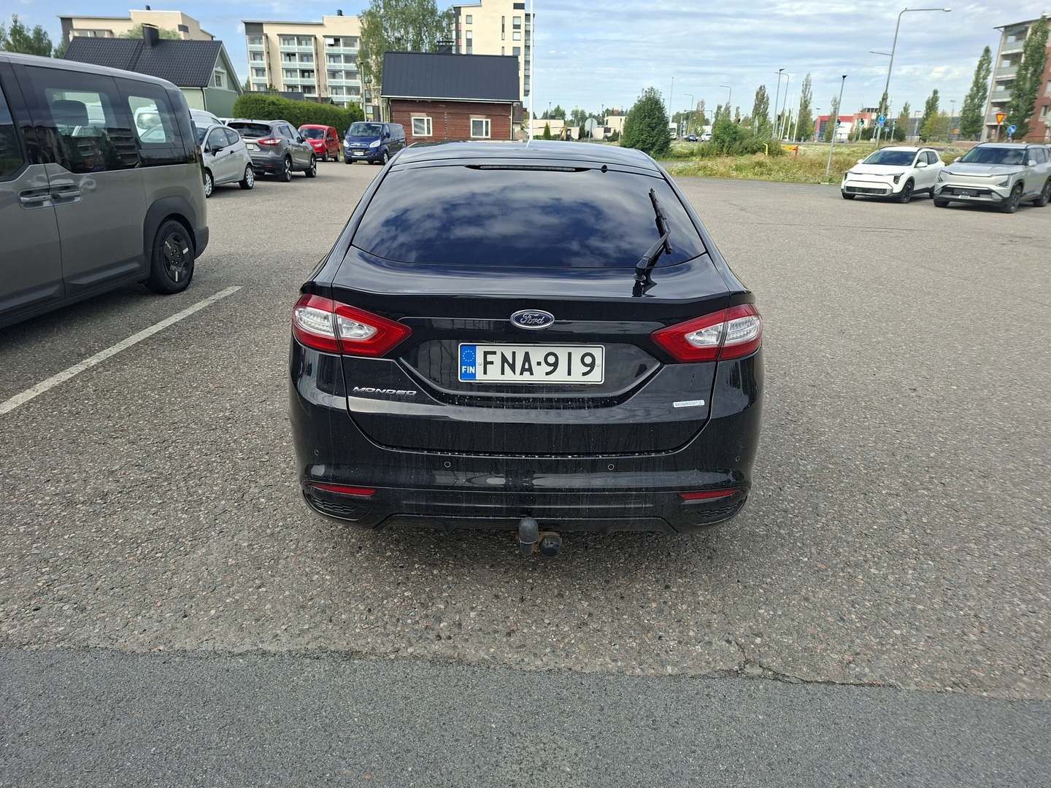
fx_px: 698
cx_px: 526
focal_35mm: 23
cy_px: 394
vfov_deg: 58.9
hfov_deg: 73.9
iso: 50
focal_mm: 5.54
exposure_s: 1/1001
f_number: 1.8
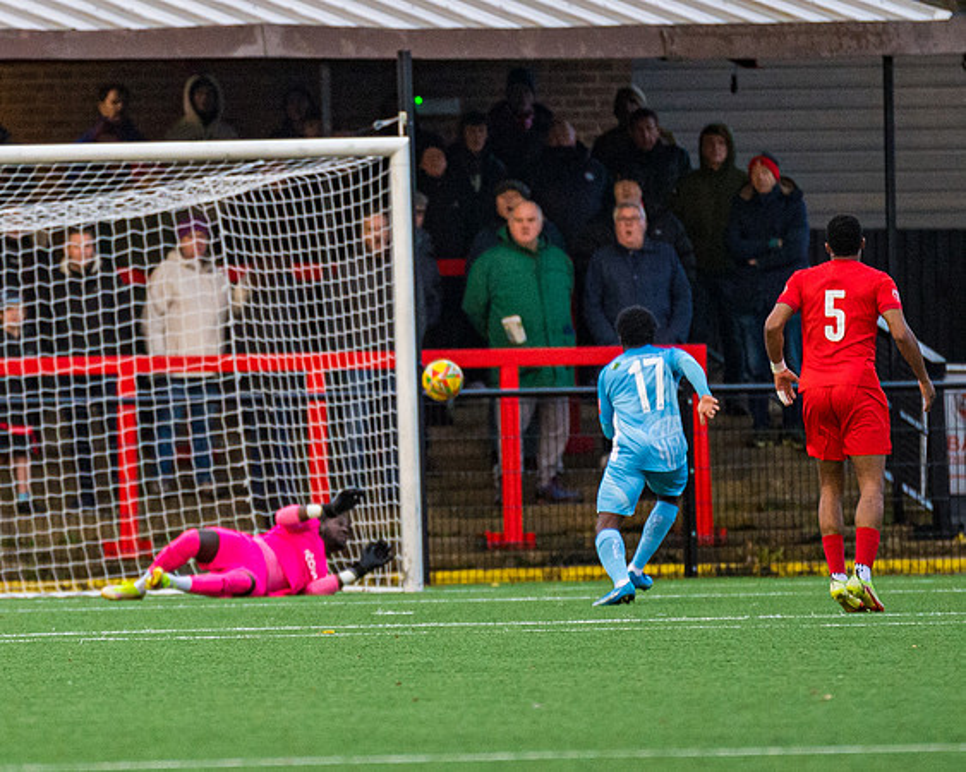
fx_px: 20127
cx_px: 228
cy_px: 307
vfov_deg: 2.2
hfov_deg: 2.7
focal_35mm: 704
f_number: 2.8
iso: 1600
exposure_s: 1/1600
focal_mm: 270
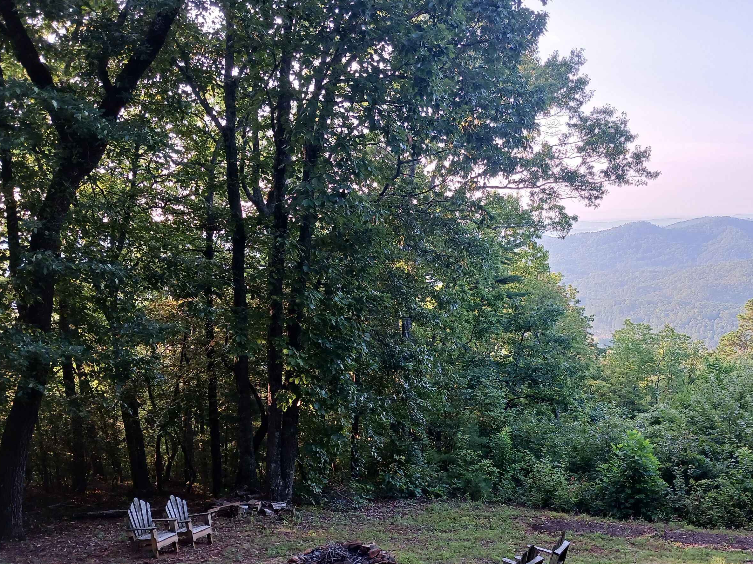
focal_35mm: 35
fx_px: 761
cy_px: 360
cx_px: 448
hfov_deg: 52.3
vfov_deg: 40.3
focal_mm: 4
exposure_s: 1/60
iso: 50
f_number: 1.8
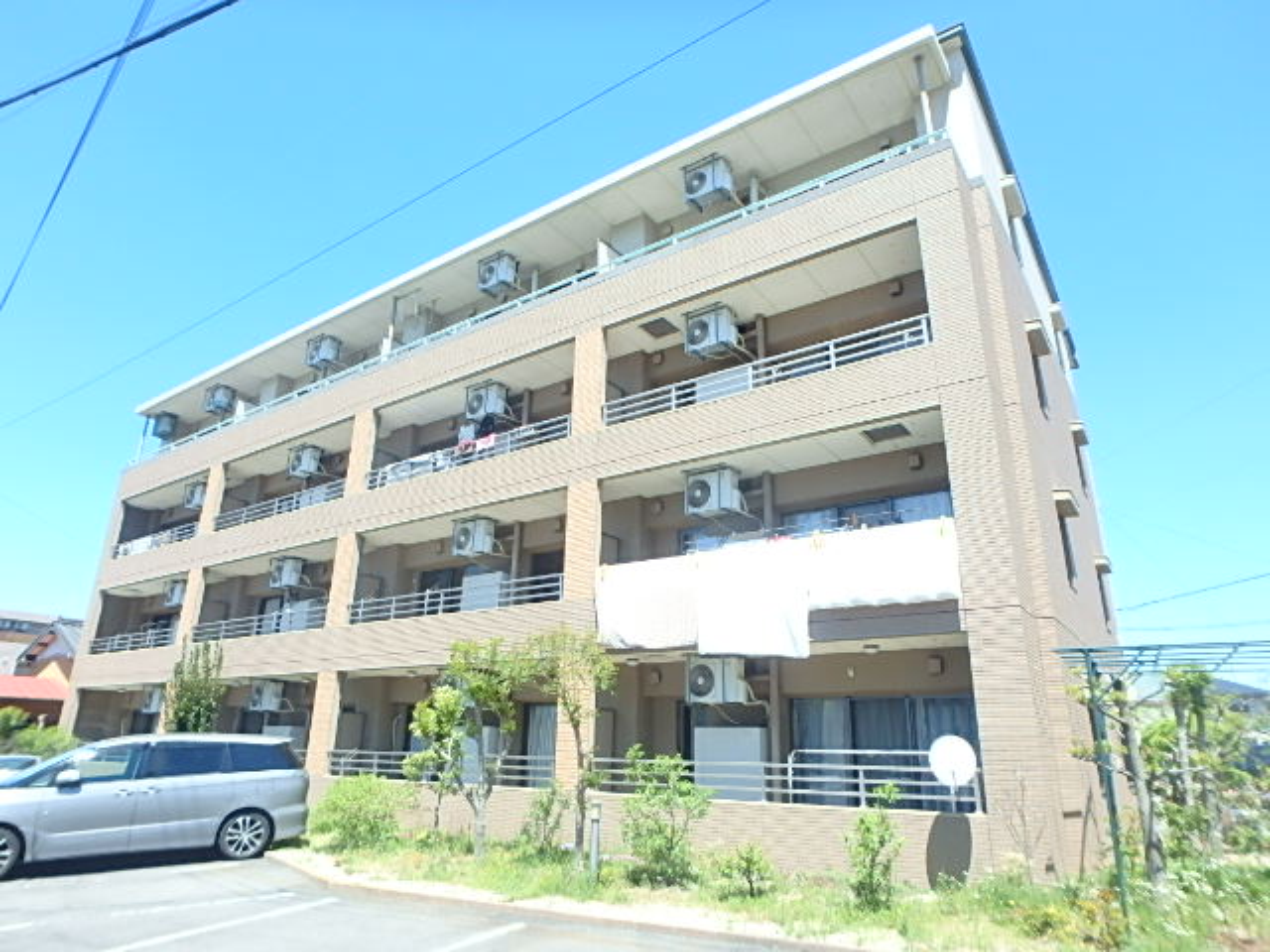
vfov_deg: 63.4
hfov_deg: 79.0
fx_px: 770
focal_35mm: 21
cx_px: 635
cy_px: 476
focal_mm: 3.7
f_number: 3.5
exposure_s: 1/400
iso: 125
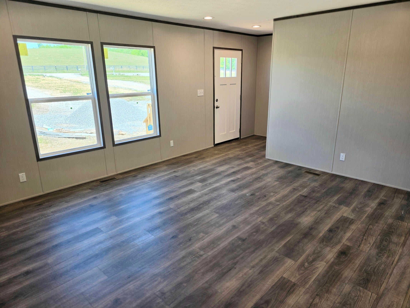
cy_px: 154
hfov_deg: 73.9
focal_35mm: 23
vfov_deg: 58.9
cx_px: 205
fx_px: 272
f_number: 1.7
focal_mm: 6.3
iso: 20
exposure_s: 1/120
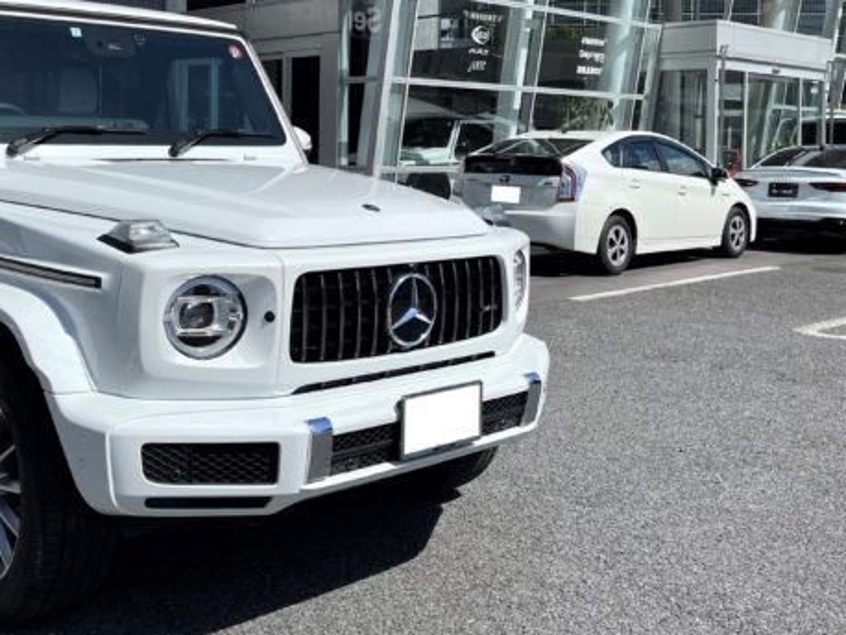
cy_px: 156
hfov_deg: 44.0
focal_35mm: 42
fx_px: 1027
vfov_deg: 33.7
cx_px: 268
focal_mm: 5.1
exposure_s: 1/5848
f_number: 1.6
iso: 50
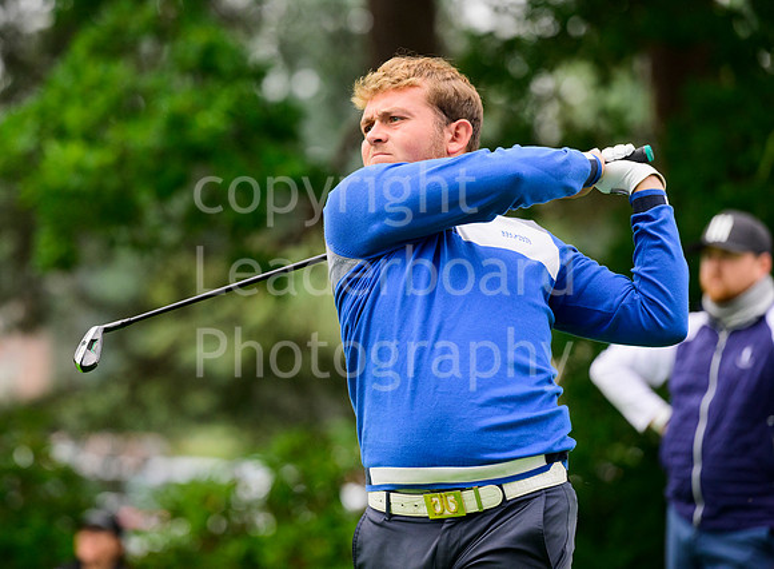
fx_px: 5342
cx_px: 293
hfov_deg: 8.3
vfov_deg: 6.1
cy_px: 248
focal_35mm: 241
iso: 1000
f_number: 4
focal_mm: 200
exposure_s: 1/1600
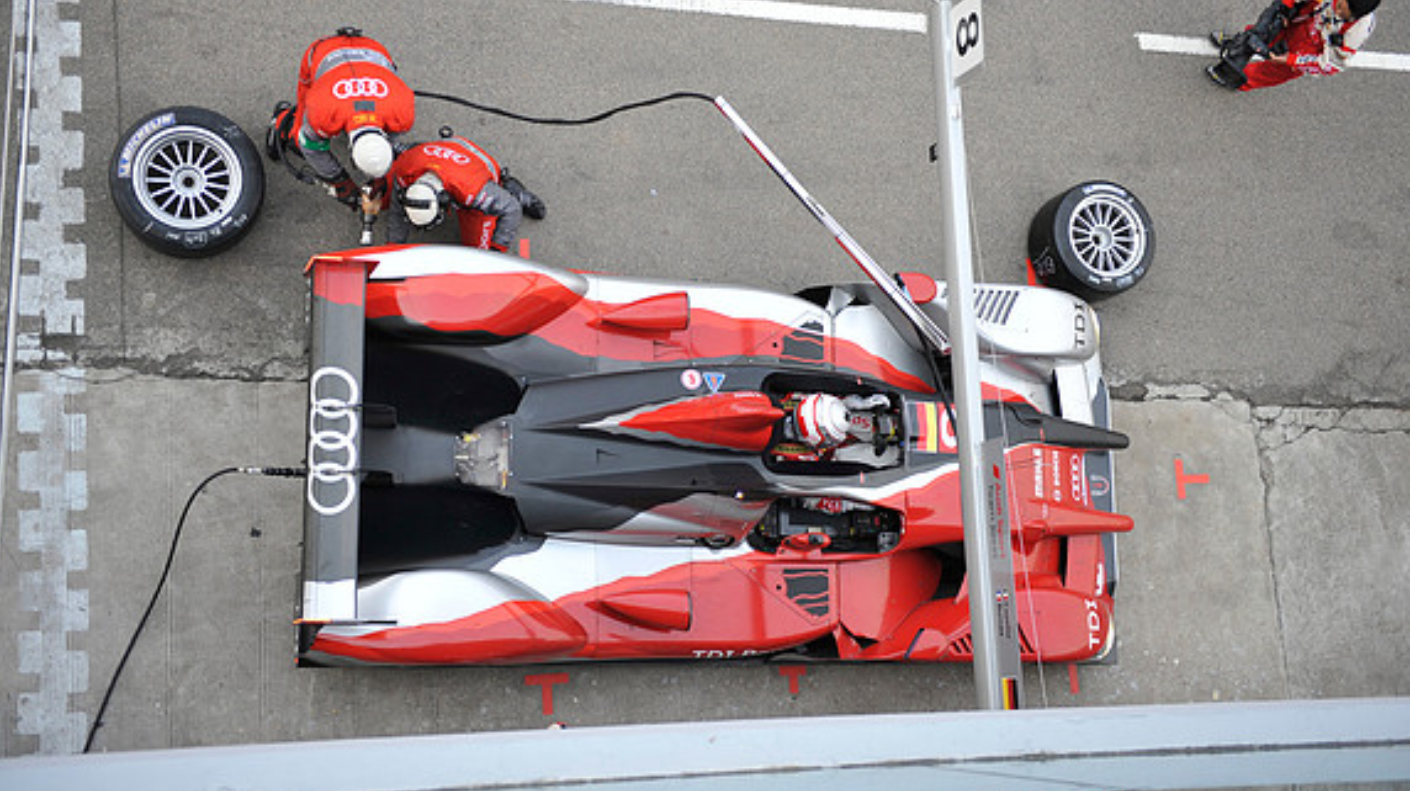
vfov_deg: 23.4
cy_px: 357
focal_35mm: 51
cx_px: 705
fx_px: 1906
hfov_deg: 40.6
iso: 250
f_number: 2.8
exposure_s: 1/250
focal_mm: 48
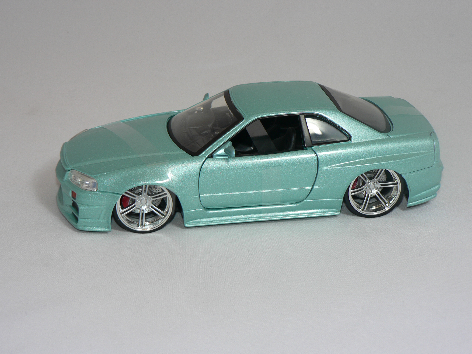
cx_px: 236
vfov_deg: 20.4
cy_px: 177
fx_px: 982
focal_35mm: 72
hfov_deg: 27.0
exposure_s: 1/60
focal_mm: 12
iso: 80
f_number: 3.2
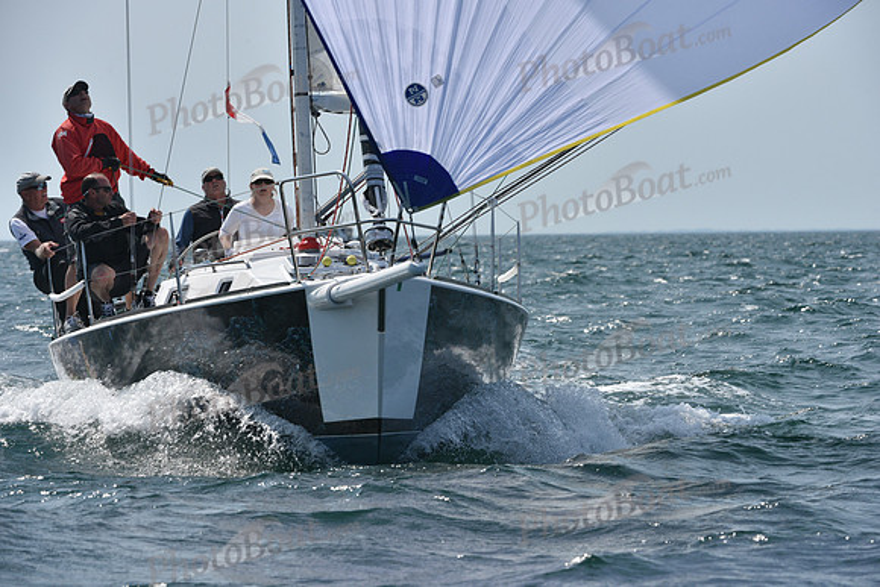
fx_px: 6601
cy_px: 294
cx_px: 440
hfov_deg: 7.6
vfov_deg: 5.1
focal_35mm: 270
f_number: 11
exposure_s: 1/1000
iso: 320
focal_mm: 270
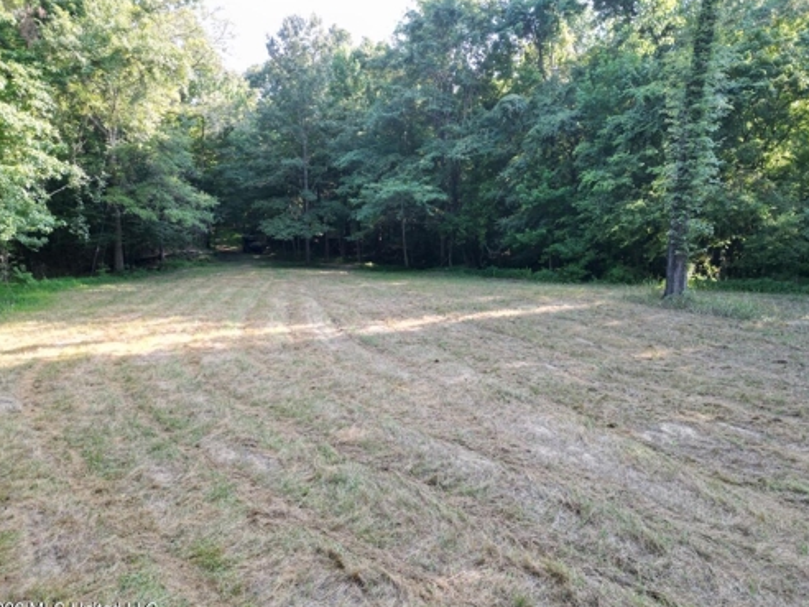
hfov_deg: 67.3
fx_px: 608
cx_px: 405
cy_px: 309
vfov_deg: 53.1
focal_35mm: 26
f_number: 1.7
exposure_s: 1/320
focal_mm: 6.72
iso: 200
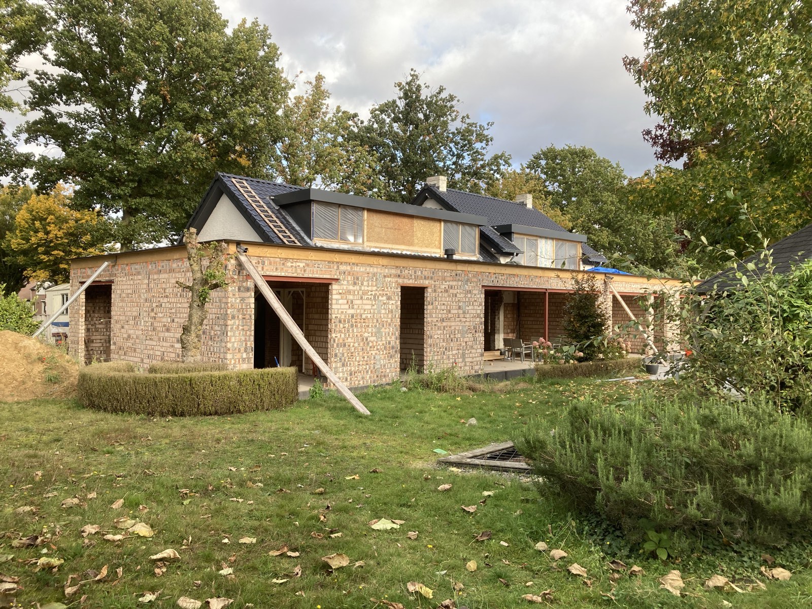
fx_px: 657
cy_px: 304
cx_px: 406
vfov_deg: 49.7
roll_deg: -1.1
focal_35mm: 28
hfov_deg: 63.4
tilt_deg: +1.2
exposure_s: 1/366
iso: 20
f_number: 1.8
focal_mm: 3.99
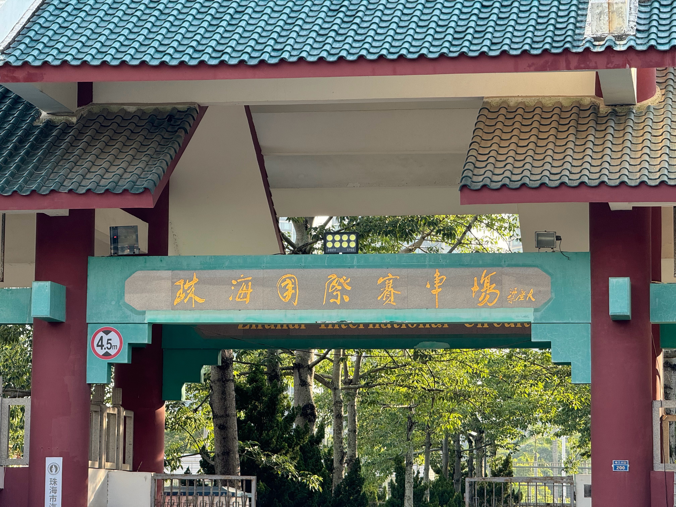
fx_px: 2343
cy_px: 254
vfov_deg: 12.3
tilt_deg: +7.3
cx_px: 338
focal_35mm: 120
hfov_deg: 16.4
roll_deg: -1.2
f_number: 2.8
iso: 50
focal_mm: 15.66
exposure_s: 1/139
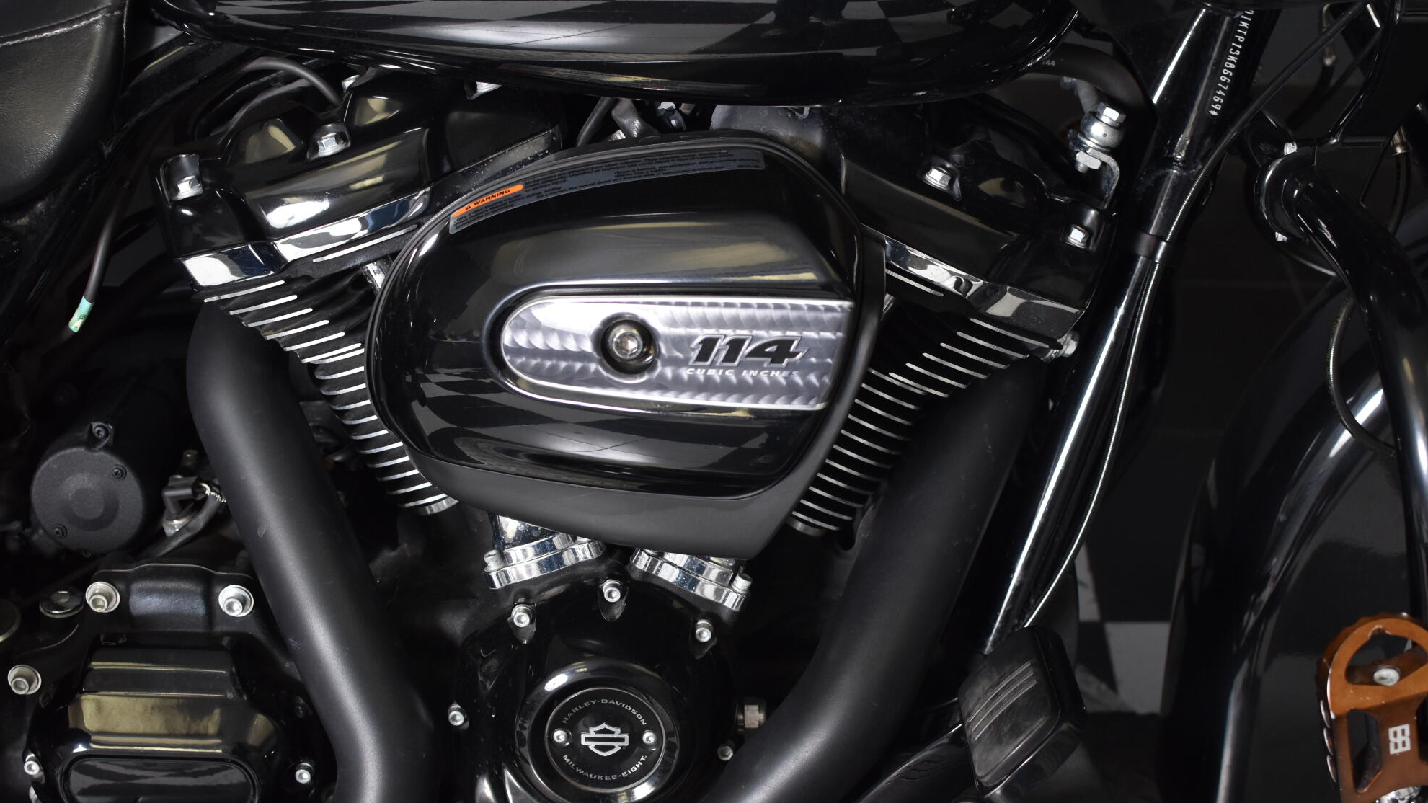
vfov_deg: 21.6
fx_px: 2102
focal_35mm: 56
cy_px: 445
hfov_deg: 37.5
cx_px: 717
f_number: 4.5
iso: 800
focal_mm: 35
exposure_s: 1/160
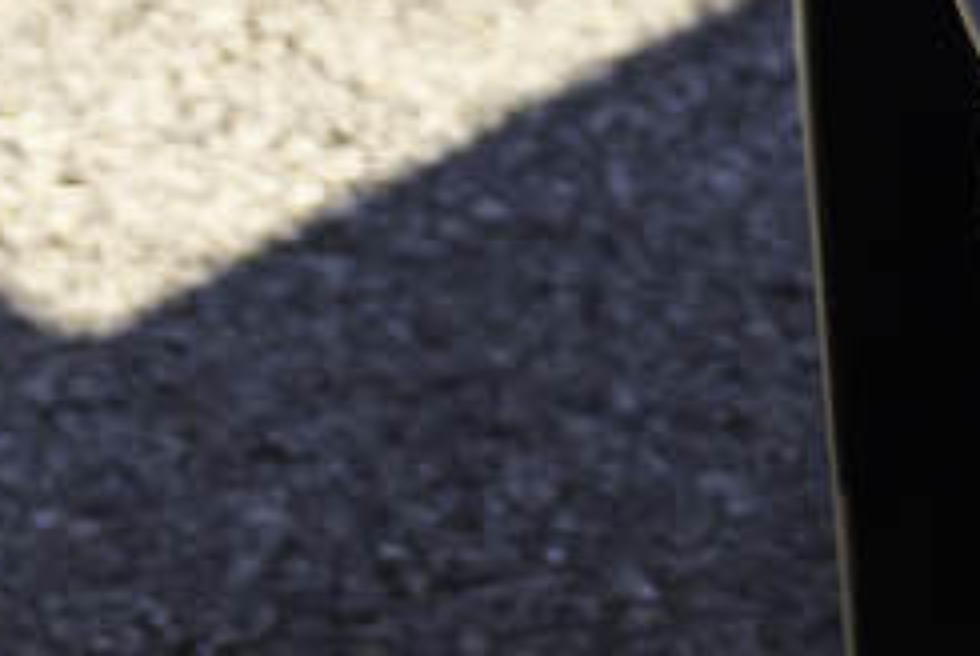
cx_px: 2692
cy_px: 48
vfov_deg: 3.9
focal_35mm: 352
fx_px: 9594
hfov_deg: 5.6
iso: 200
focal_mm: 40
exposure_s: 1/640
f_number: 3.5
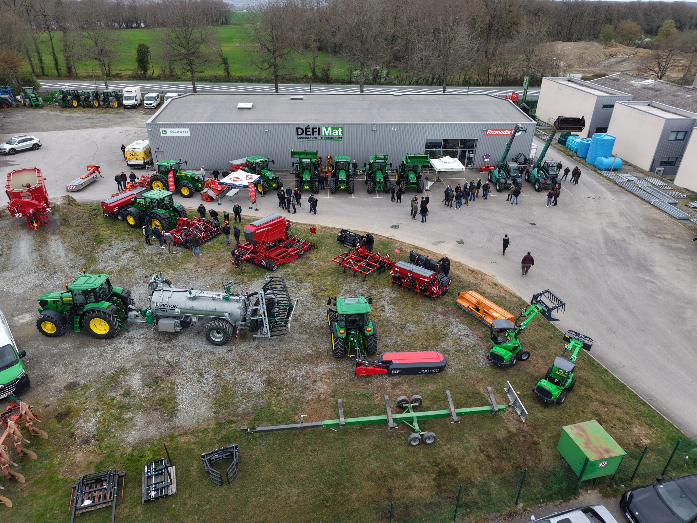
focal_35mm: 24
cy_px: 262
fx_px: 483
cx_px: 348
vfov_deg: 56.8
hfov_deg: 71.6
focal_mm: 8.67
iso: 100
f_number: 1.8
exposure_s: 1/1000
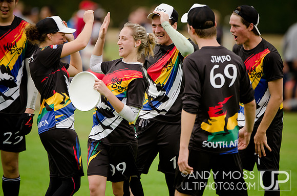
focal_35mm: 450
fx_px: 3704
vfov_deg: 3.0
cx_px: 148
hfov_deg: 4.6
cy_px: 98
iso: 1250
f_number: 3.2
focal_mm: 300
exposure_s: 1/3200
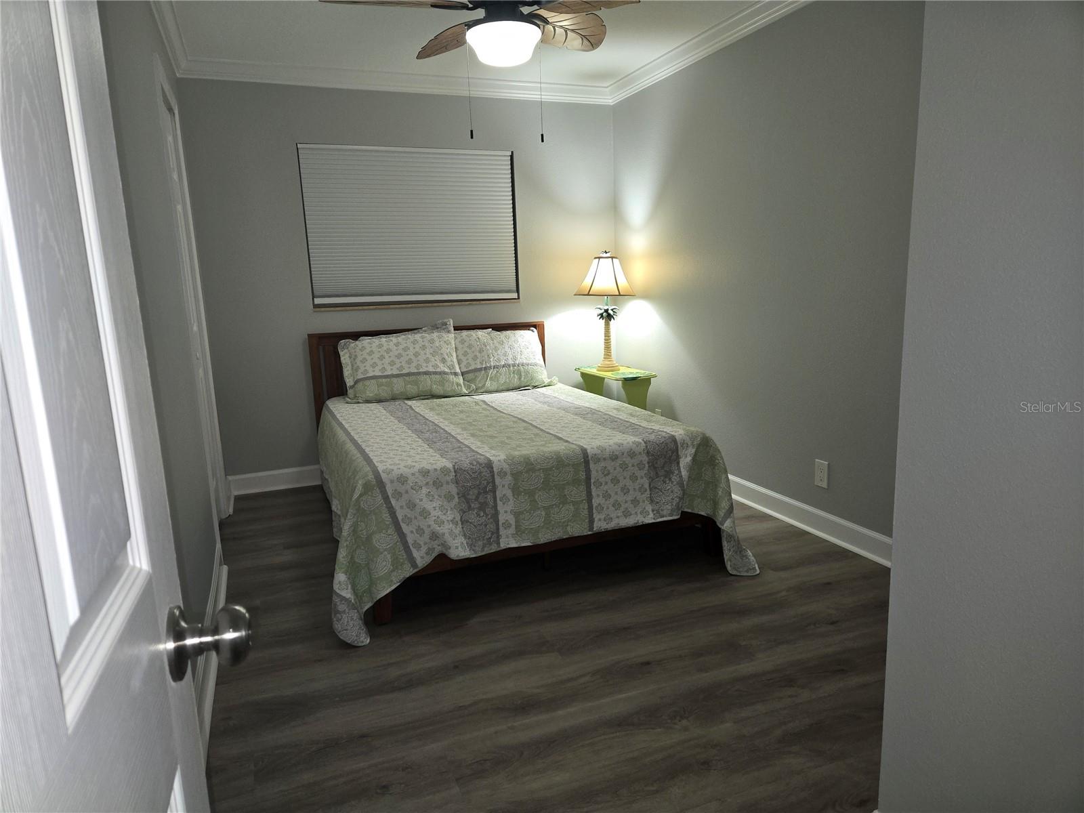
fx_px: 720
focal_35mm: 23
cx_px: 542
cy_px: 406
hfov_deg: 73.9
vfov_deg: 58.9
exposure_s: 1/30
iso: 100
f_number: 1.8
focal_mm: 5.4
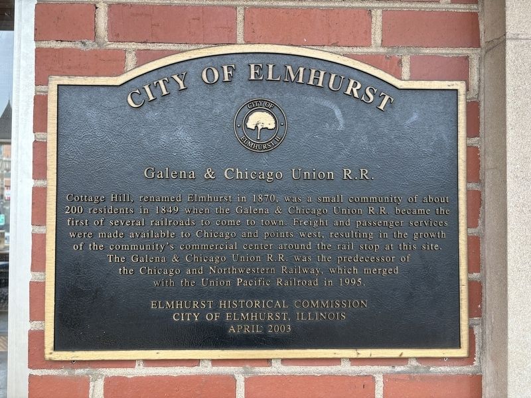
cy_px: 199
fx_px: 399
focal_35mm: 26
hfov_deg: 67.3
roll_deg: +0.3
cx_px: 266
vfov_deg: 53.1
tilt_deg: +0.8
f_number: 1.6
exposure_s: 1/133
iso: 50
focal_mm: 5.96
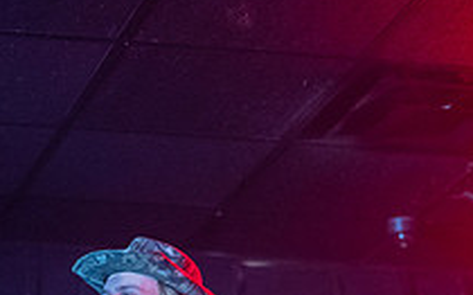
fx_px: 2100
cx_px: 193
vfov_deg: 7.9
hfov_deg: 12.8
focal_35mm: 163
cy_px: 378
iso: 1600
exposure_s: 1/400
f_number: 1.8
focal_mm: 50
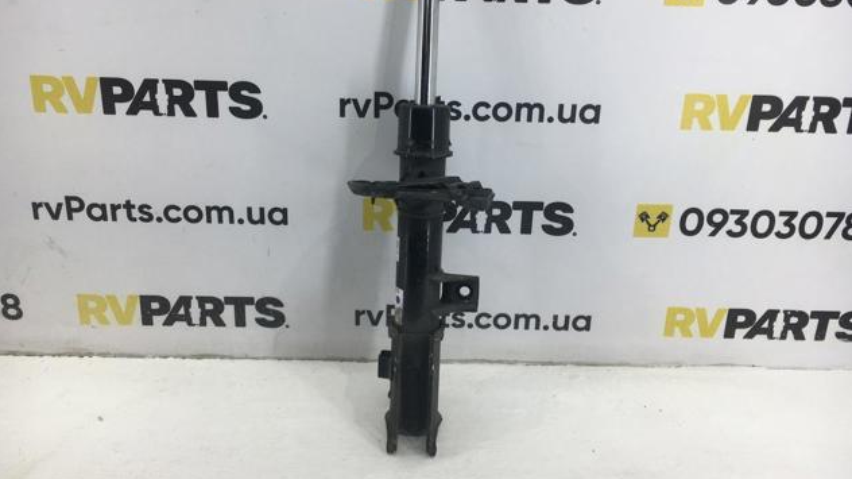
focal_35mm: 32
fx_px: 723
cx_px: 429
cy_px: 181
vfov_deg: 36.4
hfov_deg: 61.0
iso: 40
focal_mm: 4.15
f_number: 2.2
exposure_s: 1/100
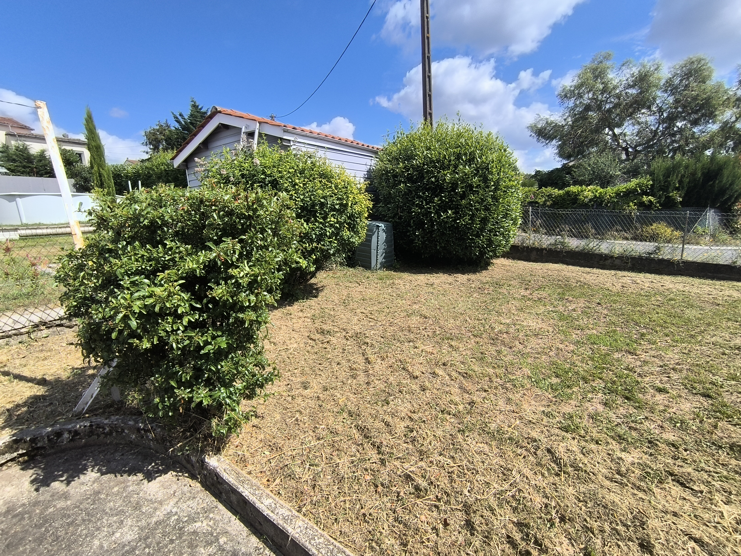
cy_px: 278
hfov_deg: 94.5
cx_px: 370
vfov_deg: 78.1
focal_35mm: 16
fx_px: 343
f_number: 2.2
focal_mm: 1.65
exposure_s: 1/2271
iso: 50
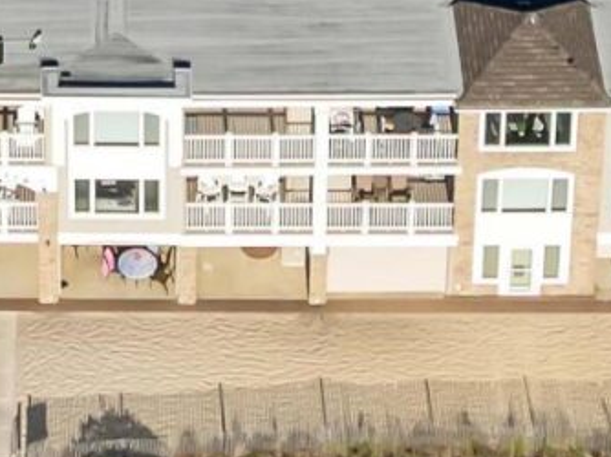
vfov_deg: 6.9
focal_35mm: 184
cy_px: -1101
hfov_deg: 10.7
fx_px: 3245
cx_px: -9
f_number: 2.8
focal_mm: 12.29
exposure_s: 1/2500
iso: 110
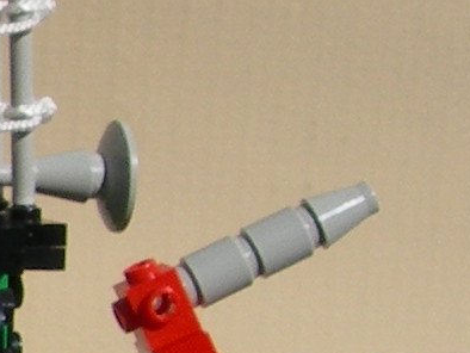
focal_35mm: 296
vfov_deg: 5.0
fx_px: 4021
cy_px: 380
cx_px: -947
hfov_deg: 6.2
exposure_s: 1/1126
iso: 50
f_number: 4.8
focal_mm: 7.8
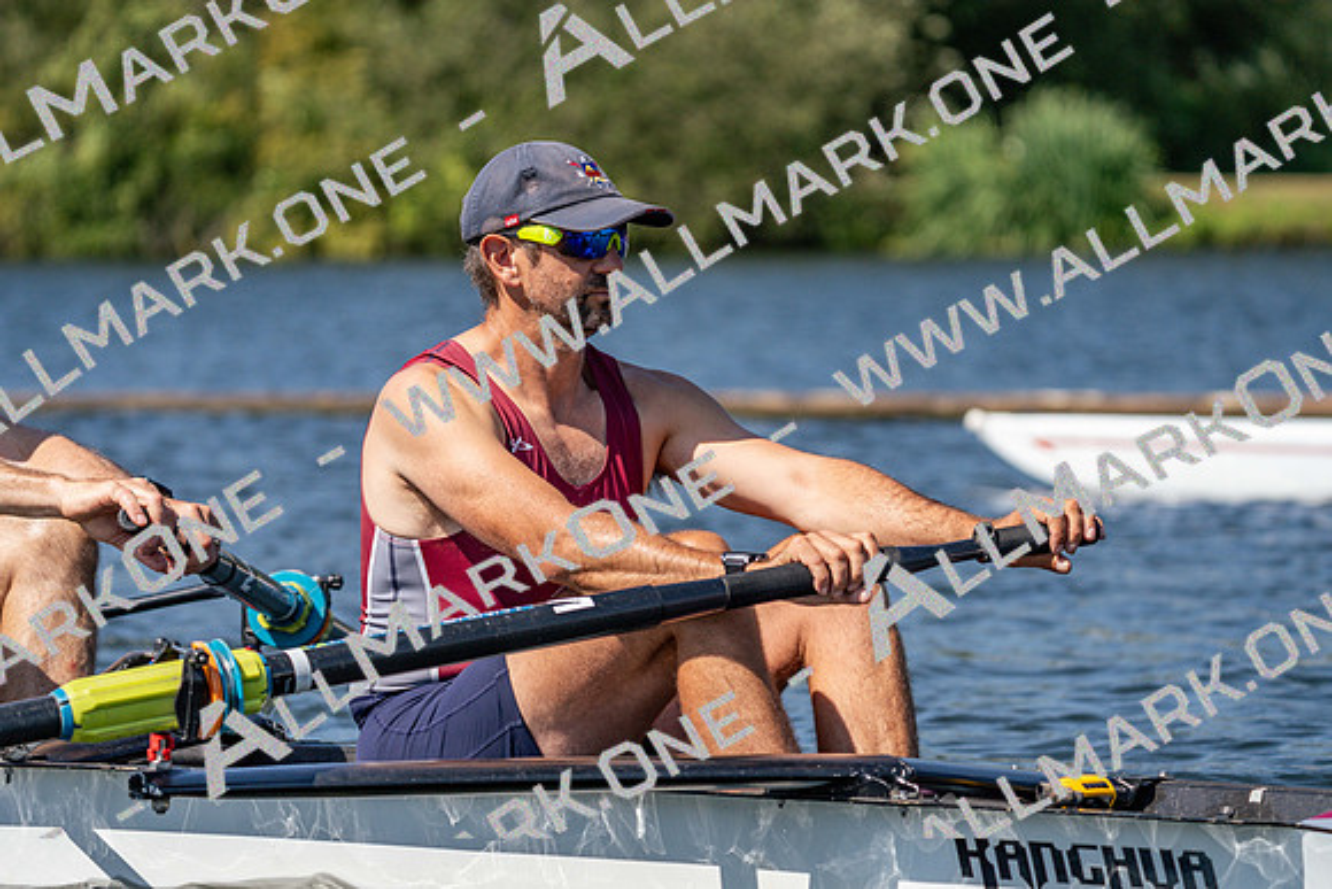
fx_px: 8586
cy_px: 444
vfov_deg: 5.9
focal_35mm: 232
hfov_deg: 8.9
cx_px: 666
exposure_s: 1/2000
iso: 250
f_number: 5.6
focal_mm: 232
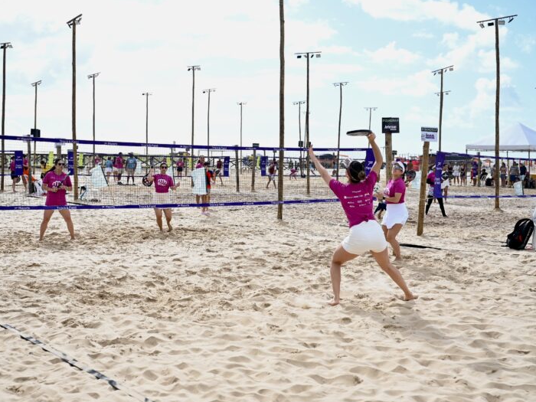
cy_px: 202
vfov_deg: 32.9
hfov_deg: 42.9
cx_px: 254
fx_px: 681
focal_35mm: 44
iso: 100
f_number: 2.8
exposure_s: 1/1250
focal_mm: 27
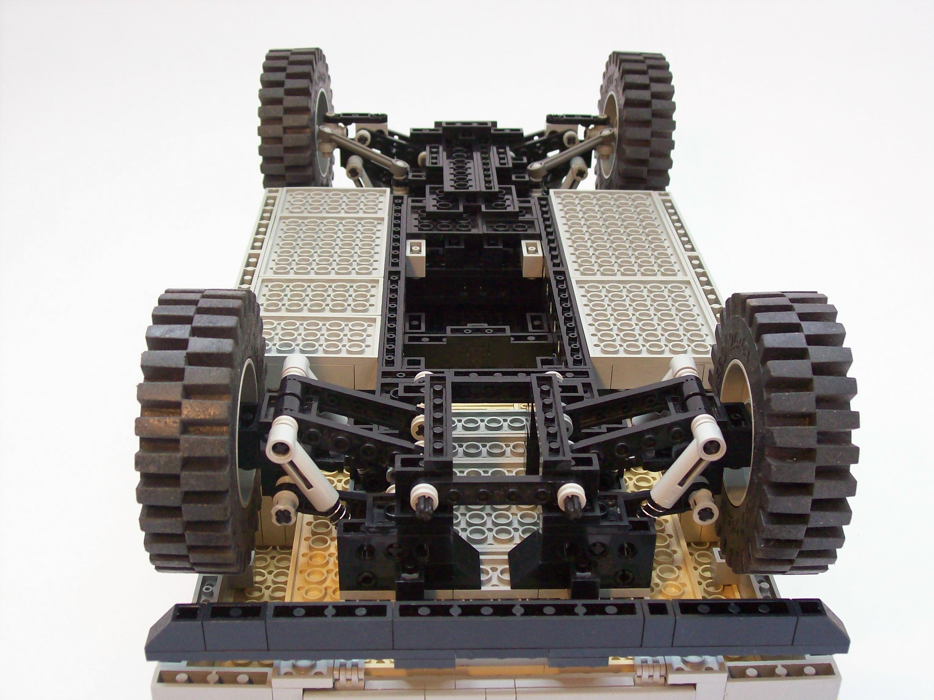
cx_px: 467
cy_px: 350
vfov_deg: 32.2
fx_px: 1214
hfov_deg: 42.1
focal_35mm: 45
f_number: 3
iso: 160
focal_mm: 7.6
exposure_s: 1/37.6
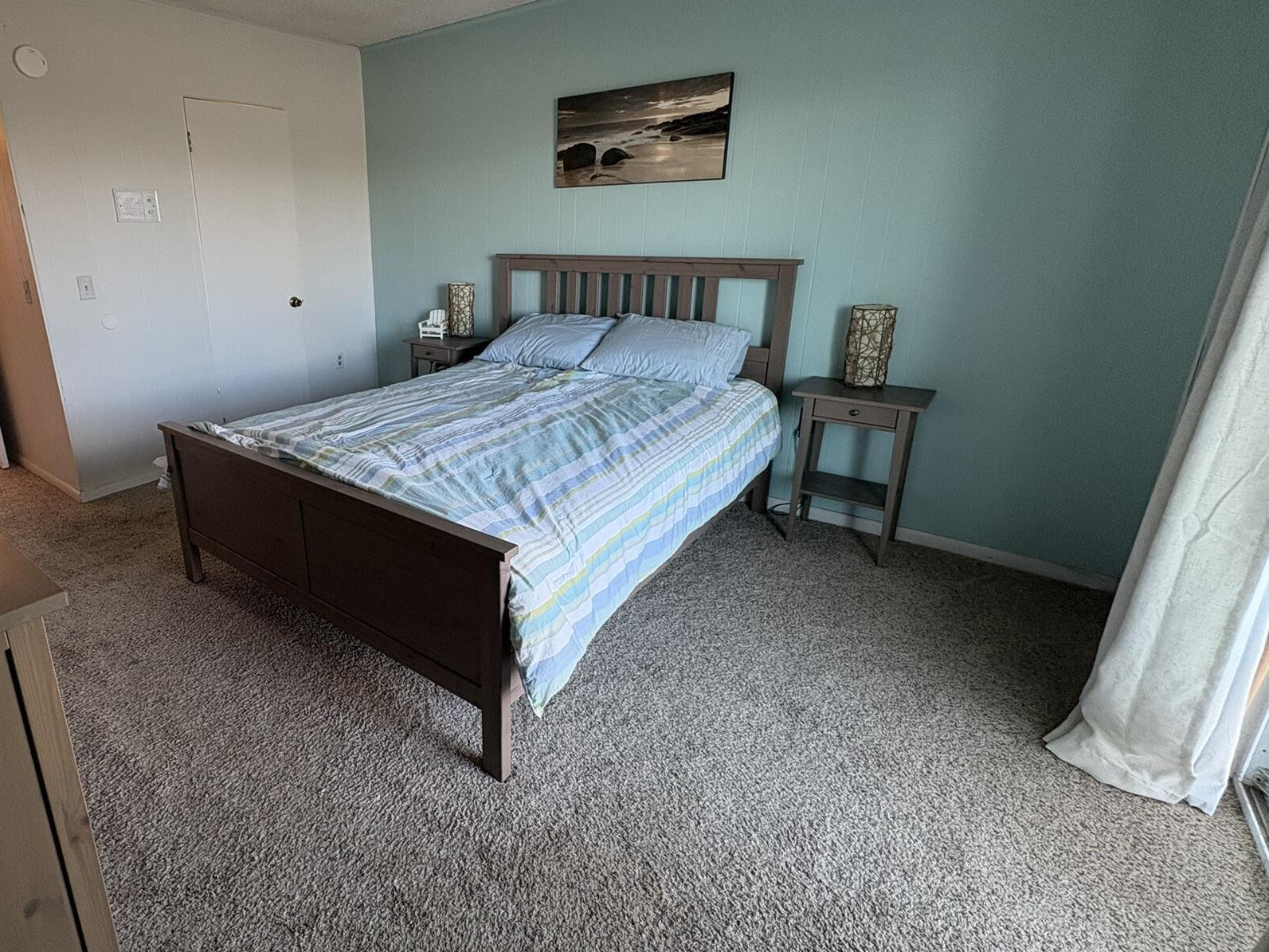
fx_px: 660
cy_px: 428
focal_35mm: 18
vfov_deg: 71.4
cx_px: 476
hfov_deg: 86.0
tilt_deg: -17.0
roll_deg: +1.3
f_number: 2.2
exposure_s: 1/60
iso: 160
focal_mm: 2.22
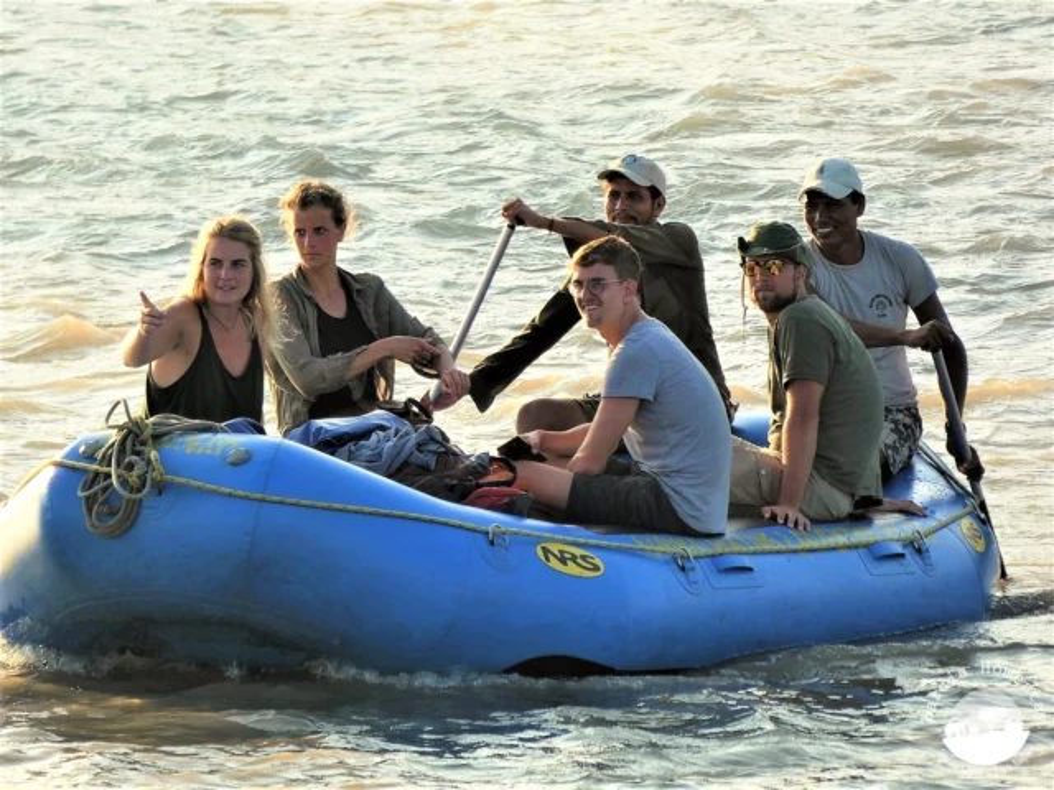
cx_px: 527
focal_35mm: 737
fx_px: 22440
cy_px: 395
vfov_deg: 2.0
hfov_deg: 2.7
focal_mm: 132.1
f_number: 5.6
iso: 80
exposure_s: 1/200
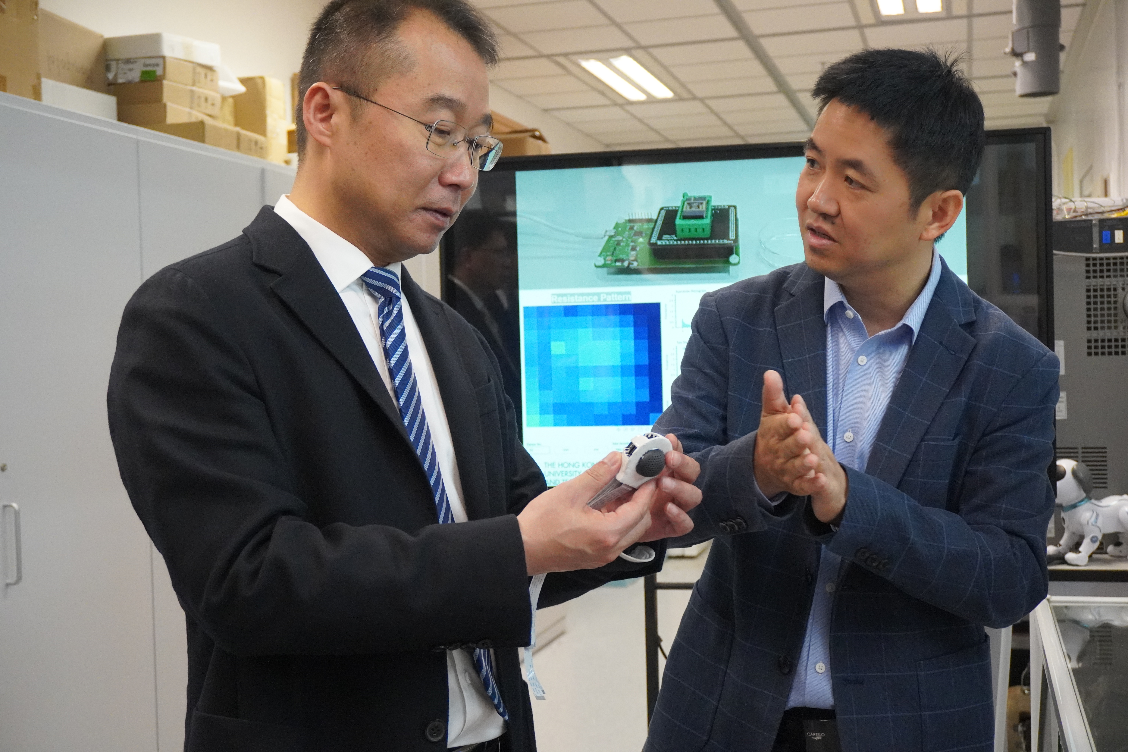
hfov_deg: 45.0
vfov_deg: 30.8
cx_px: 564
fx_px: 1363
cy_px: 376
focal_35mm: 44
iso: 4000
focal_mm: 29
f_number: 4.5
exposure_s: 1/160
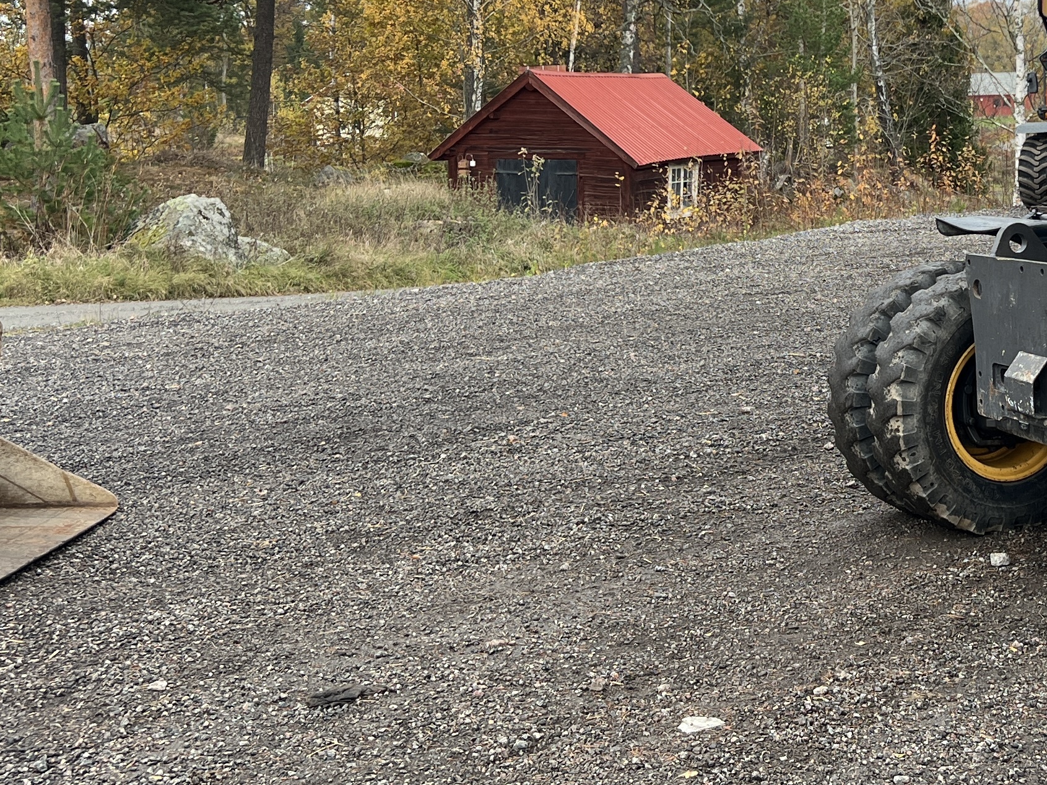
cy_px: 166
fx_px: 1875
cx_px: 901
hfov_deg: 30.1
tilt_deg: -2.0
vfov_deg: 23.3
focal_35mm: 62
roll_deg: +0.9
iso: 40
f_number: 1.5
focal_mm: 5.7
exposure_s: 1/176
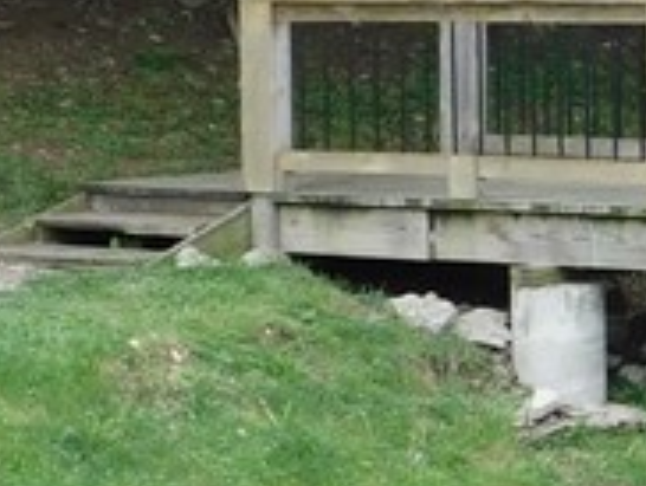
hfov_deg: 9.3
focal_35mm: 202
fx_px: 3775
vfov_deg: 7.4
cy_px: 43
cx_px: 1143
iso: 125
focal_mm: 6.3
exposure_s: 1/200
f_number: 3.5
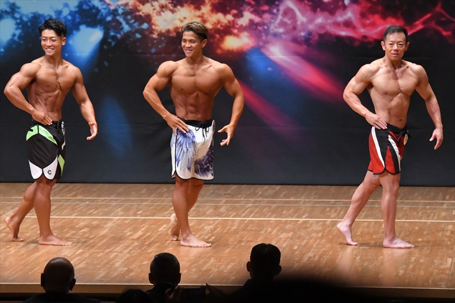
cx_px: 228
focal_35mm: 255
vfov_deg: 5.4
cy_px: 152
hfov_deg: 8.1
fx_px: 3221
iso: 8000
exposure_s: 1/400
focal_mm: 170
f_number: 5.6
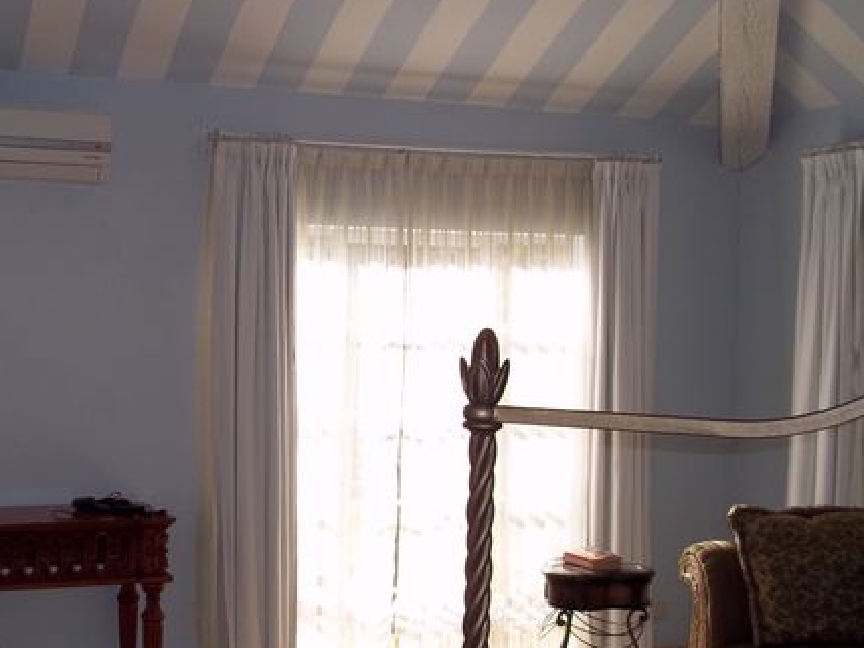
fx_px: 1347
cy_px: 375
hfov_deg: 34.8
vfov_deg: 27.0
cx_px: 225
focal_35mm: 54
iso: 80
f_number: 3.1
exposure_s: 1/250
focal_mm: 6.5
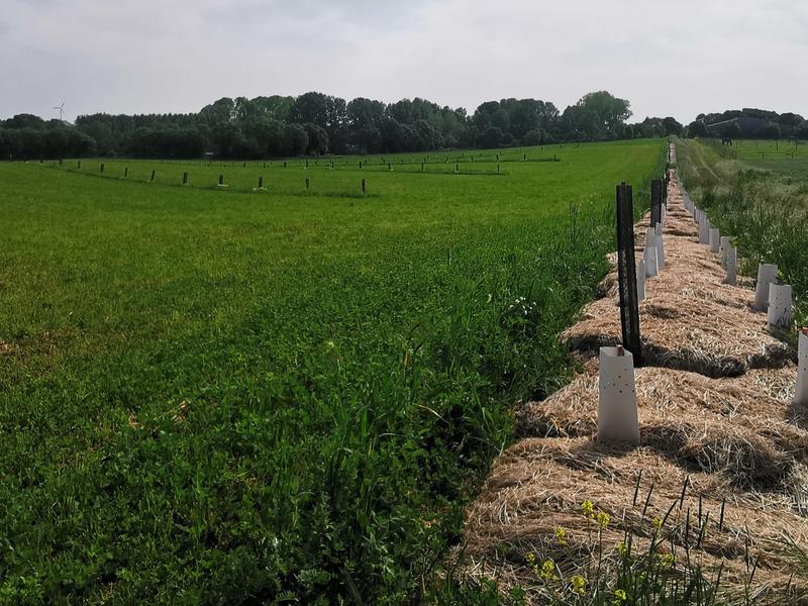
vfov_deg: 74.7
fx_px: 397
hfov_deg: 91.0
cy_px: 303
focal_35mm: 17
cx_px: 404
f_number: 2.2
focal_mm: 2.26
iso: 50
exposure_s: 1/2283
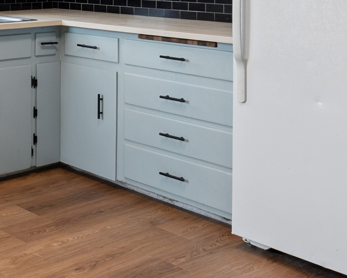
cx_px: -150
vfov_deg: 24.3
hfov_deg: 26.0
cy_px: -54
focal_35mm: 57
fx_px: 585
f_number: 9
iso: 250
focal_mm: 16
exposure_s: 1/30
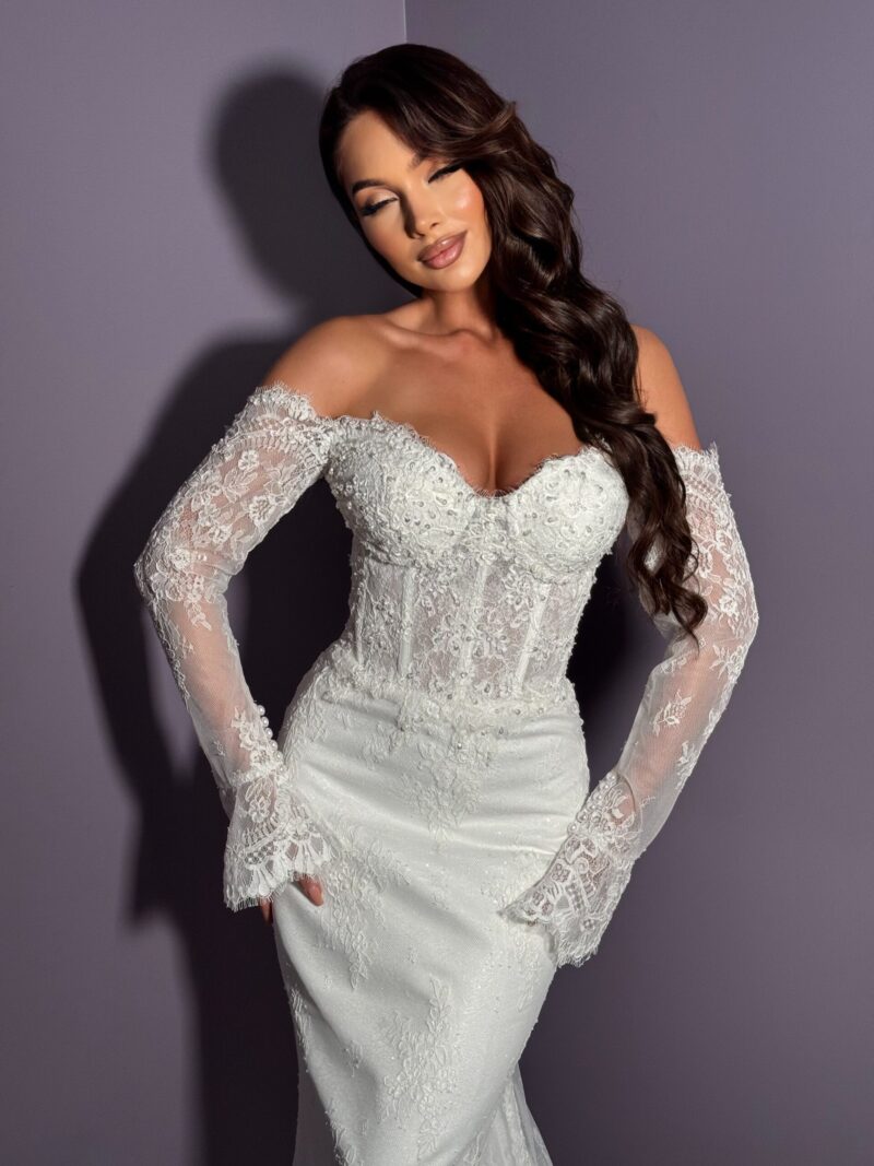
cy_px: 583
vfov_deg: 39.7
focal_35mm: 48
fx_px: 1616
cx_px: 437
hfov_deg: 30.3
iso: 64
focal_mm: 6.76
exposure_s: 1/50
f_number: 1.78
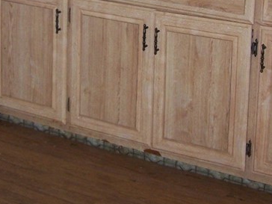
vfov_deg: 13.6
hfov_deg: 18.4
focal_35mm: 107
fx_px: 841
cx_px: 126
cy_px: -6
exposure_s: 1/60
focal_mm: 6.3
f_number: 2.8
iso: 140
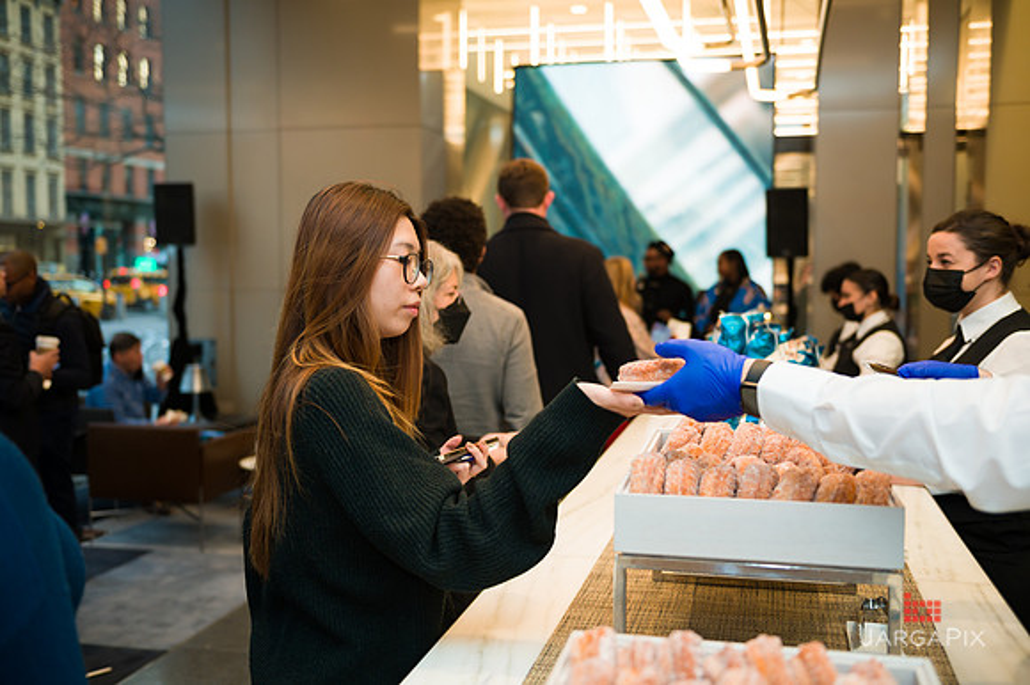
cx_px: 515
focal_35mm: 38
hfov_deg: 50.7
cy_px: 342
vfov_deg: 35.0
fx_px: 1087
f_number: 3.2
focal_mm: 38
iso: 400
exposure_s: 1/200
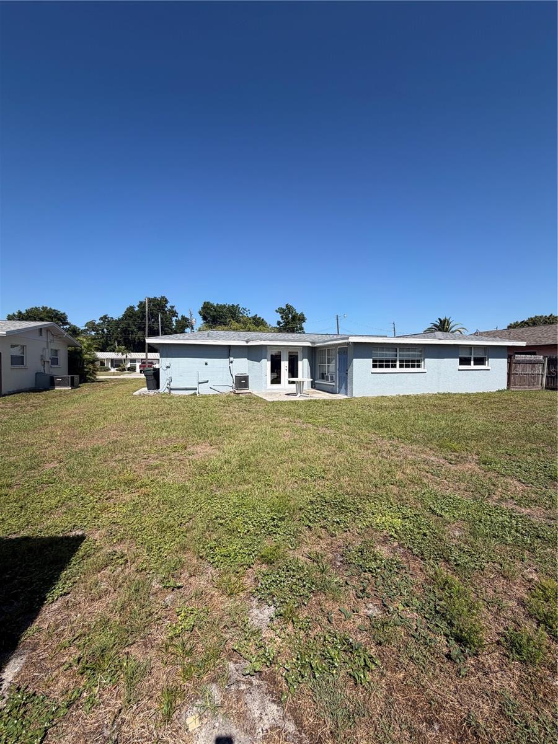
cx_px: 279
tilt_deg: -1.6
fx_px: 301
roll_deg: -0.6
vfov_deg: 102.1
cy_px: 372
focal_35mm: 14
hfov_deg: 85.7
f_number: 2.2
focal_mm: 2.22
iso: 20
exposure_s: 1/809
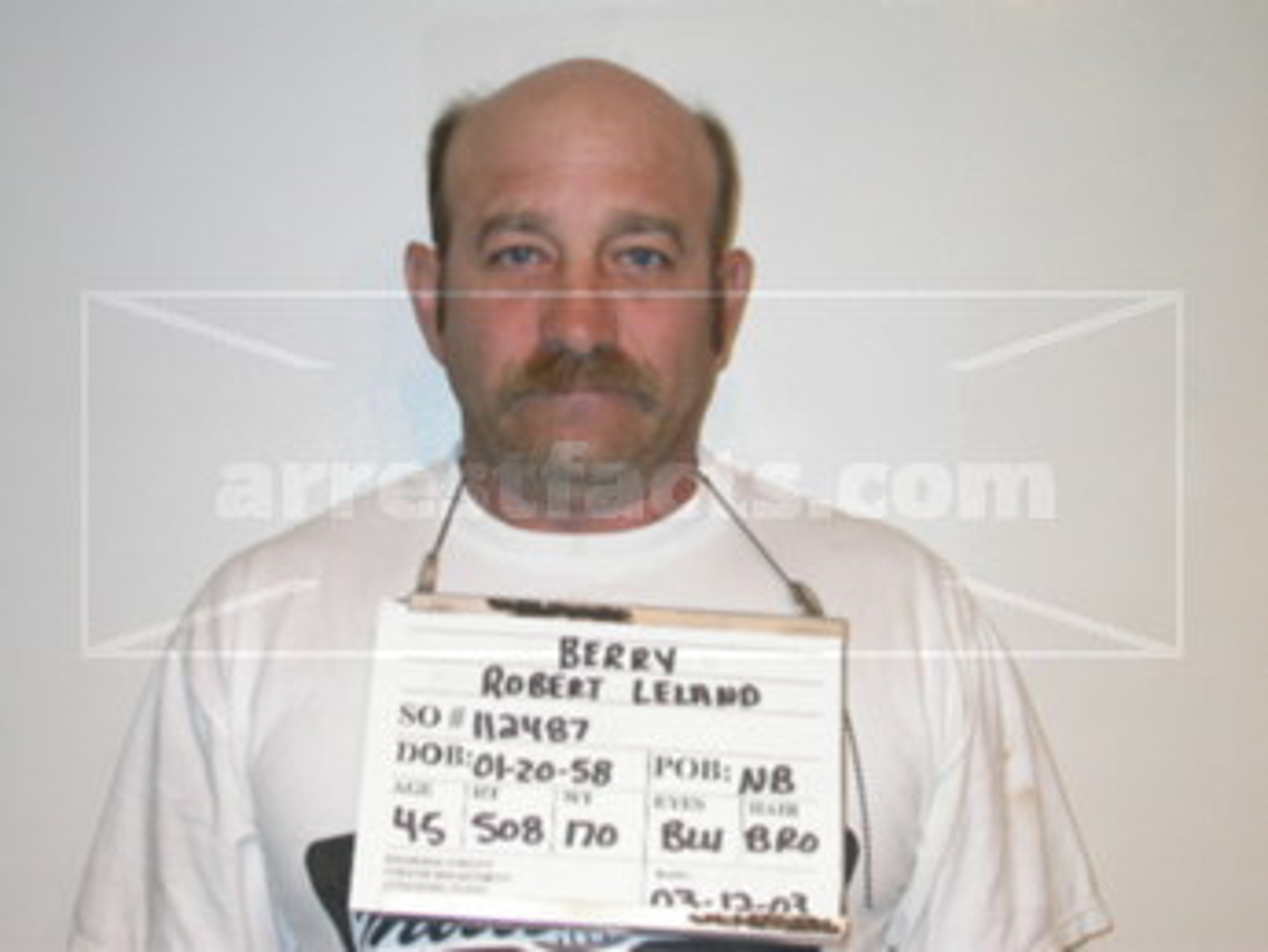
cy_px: 476
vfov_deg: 21.9
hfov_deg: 29.0
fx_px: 2455
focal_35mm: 67
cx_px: 634
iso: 100
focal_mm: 14
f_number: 3.2
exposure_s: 1/60.3
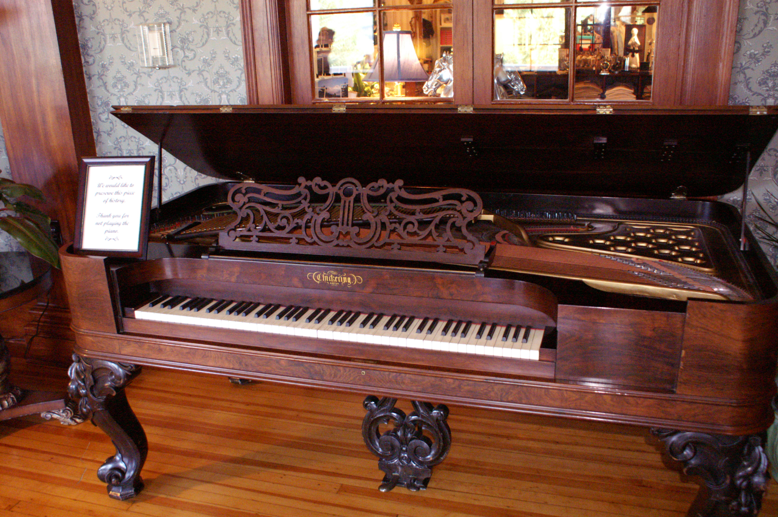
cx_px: 389
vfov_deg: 43.5
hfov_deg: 62.0
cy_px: 258
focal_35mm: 30
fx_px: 648
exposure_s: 1/80
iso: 3200
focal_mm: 20
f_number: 4
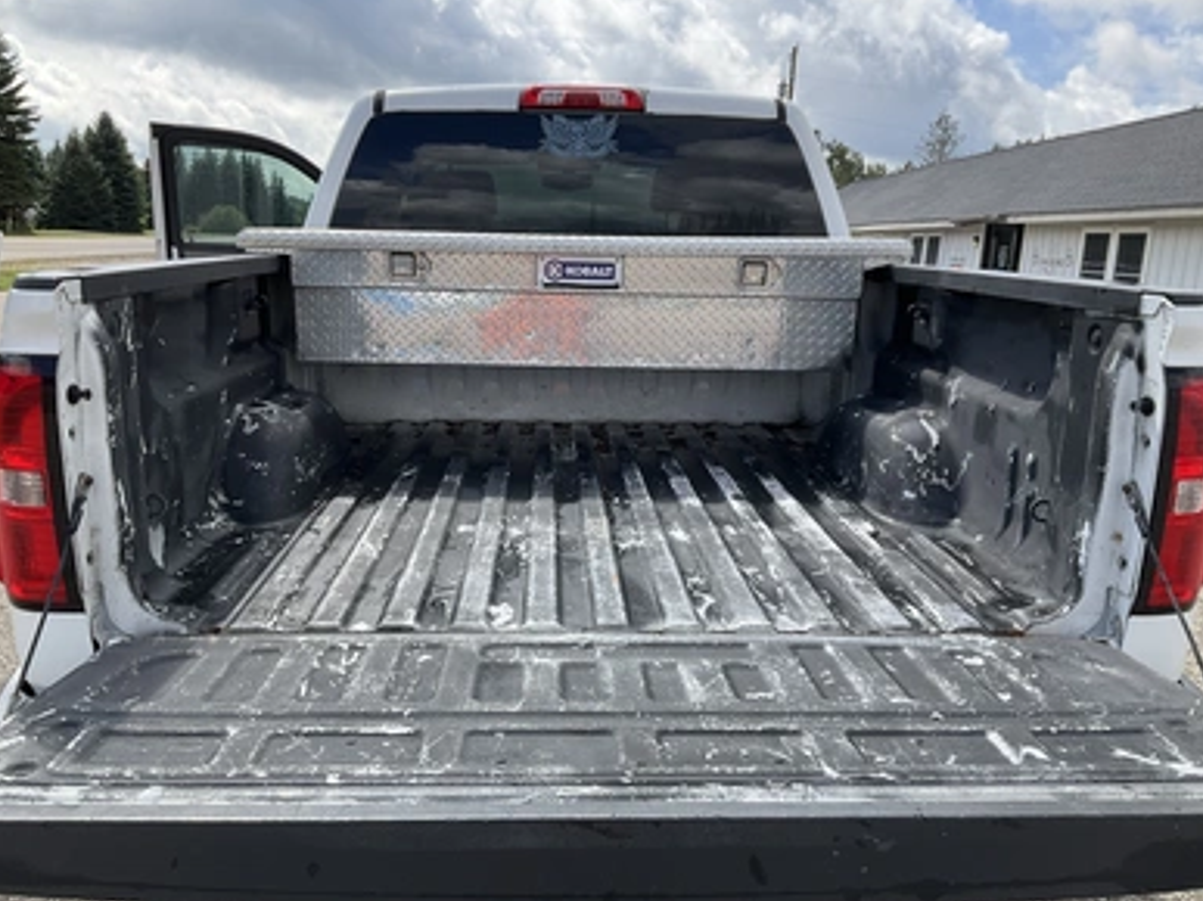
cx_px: 588
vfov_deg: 46.8
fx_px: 1042
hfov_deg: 60.0
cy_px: 444
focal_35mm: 30
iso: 25
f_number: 1.8
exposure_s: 1/1144
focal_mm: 3
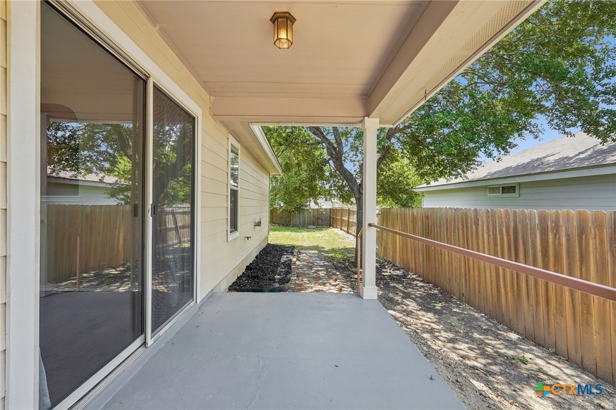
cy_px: 205
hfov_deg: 96.8
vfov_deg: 73.7
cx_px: 308
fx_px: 274
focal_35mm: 16
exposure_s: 1/40
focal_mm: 16
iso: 100
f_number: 8
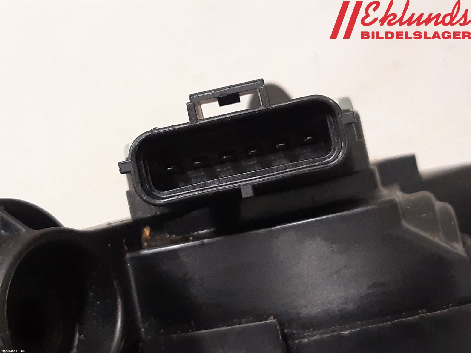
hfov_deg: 67.3
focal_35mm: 26
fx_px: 354
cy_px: 176
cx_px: 236
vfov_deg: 53.1
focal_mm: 3.93
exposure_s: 1/50
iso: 250
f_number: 1.7
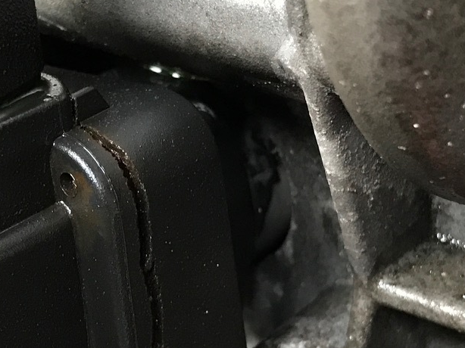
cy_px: 241
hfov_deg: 21.3
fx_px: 1235
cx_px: 221
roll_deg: +4.0
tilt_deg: -28.1
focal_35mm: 92
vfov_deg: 16.0
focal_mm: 3.99
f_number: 1.8
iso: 80
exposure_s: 1/17
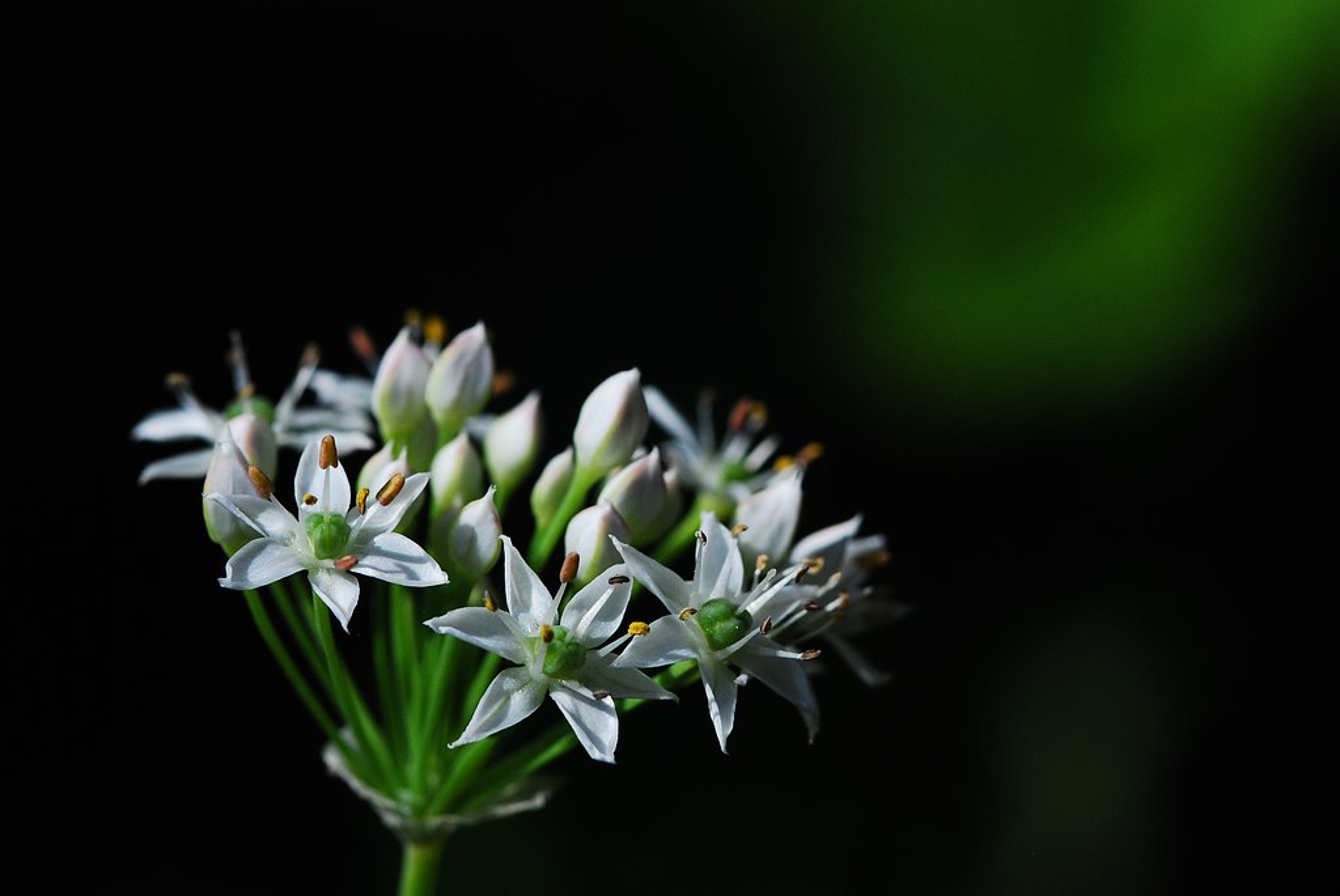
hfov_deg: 13.0
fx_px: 5868
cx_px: 670
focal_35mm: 158
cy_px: 448
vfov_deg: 8.7
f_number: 10
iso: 400
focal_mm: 105
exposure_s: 1/500
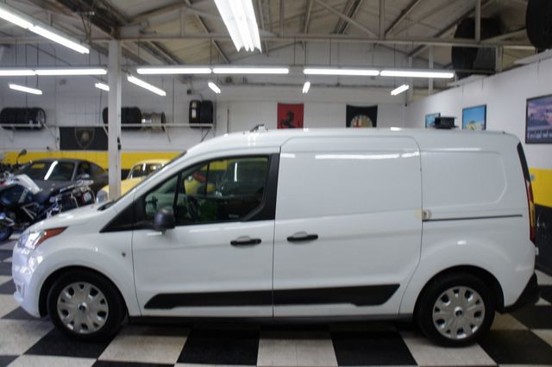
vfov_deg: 47.9
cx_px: 276
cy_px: 184
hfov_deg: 67.4
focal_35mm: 27
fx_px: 414
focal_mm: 18
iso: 200
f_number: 4
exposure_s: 1/40
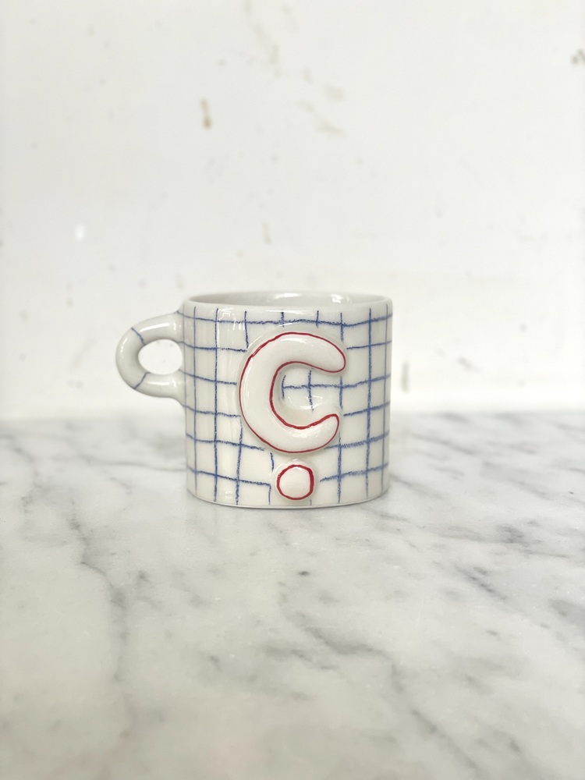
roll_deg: +0.2
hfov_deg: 28.0
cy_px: 390
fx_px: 1172
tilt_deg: -8.6
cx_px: 292
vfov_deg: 36.8
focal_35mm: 52
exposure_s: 1/122
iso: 80
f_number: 2
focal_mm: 6
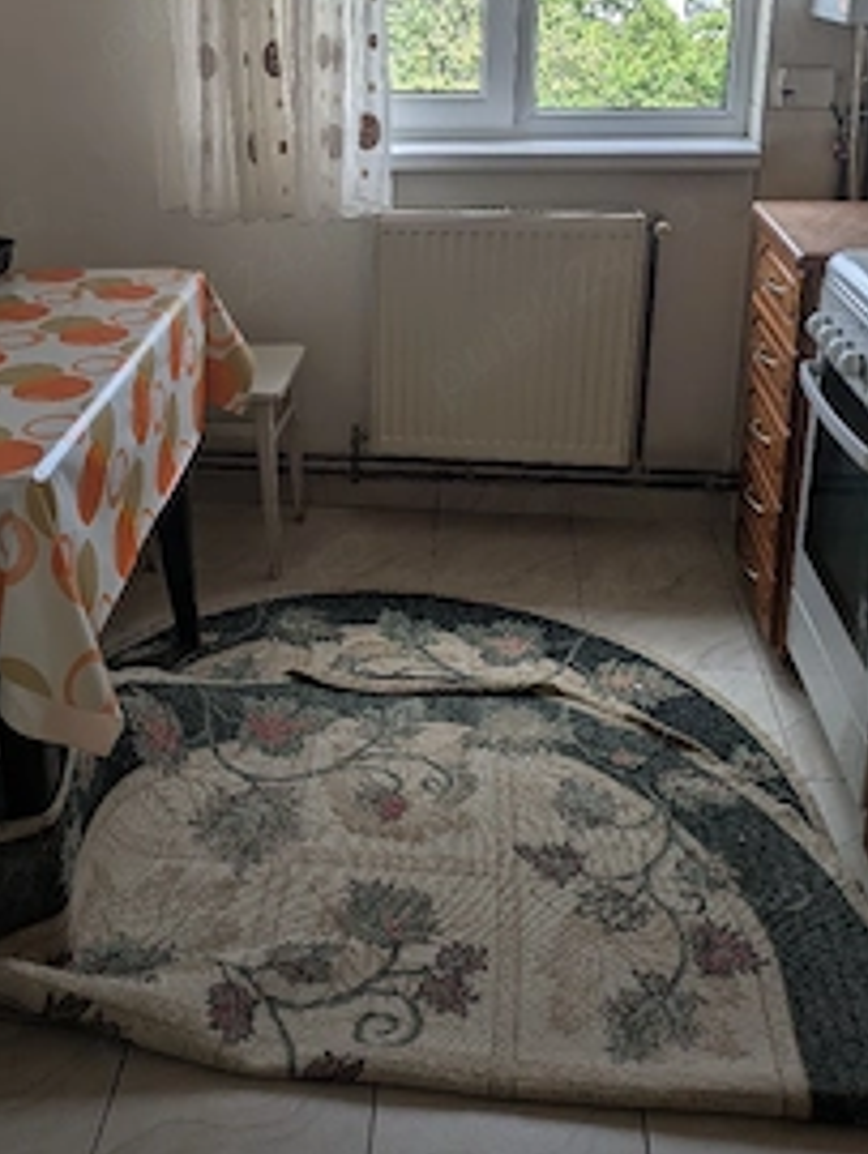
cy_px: 346
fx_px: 1235
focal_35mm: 37
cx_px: 316
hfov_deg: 38.4
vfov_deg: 48.9
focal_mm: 5.43
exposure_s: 1/312
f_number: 1.89
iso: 47
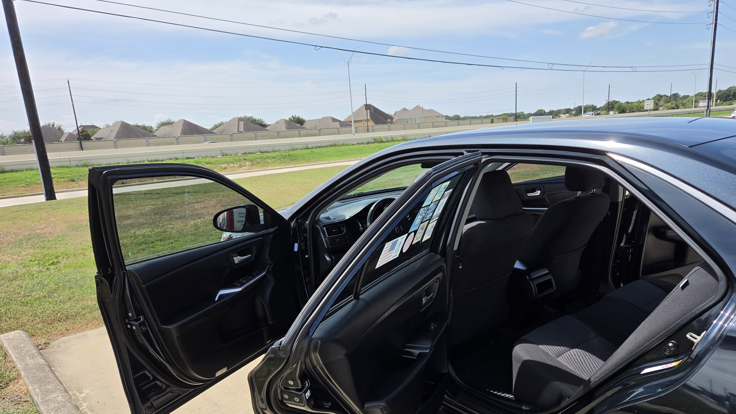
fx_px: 507
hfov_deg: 71.9
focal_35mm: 26
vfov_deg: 43.9
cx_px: 379
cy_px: 267
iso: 80
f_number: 1.8
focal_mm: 5.4
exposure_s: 1/3474
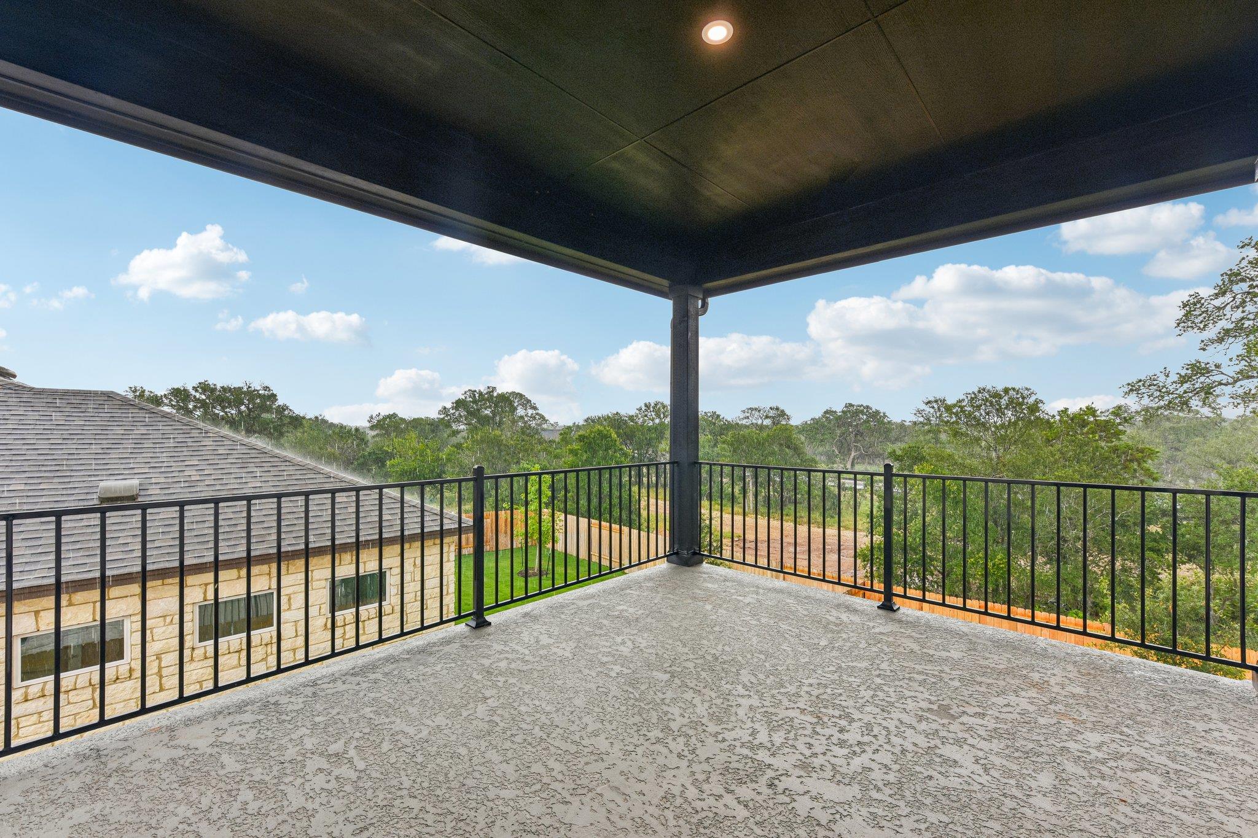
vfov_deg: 81.2
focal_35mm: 14
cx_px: 629
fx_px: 489
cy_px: 419
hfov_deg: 104.3
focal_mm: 14
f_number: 8
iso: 100
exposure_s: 1/125
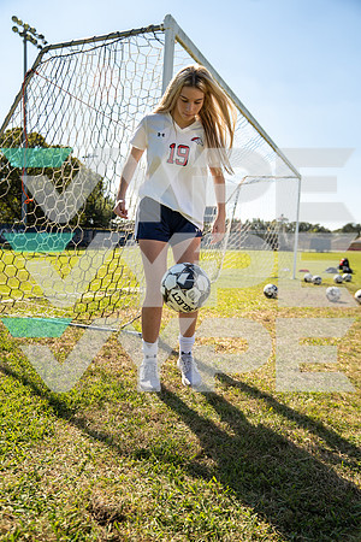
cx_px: 180
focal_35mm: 28
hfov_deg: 46.4
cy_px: 271
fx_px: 421
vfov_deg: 65.5
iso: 100
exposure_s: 1/640
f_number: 3.2
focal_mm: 28
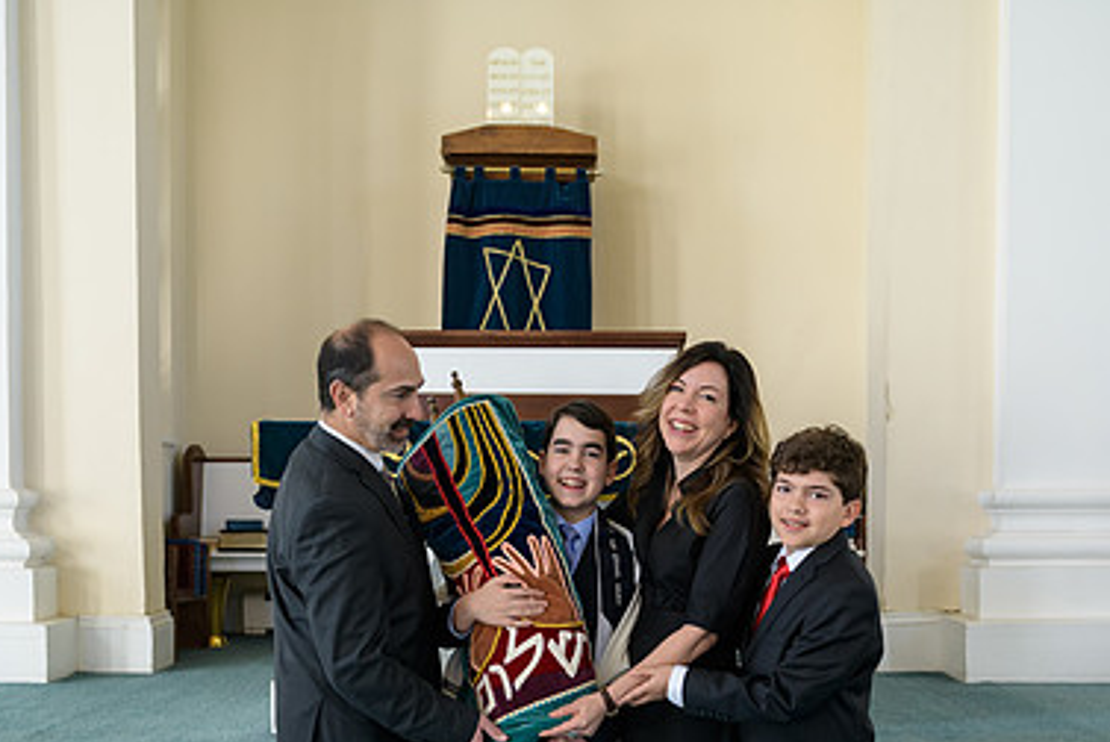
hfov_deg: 48.4
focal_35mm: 40
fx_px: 1234
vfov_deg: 32.8
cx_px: 574
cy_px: 564
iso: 400
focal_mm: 26
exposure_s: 1/125
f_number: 3.2
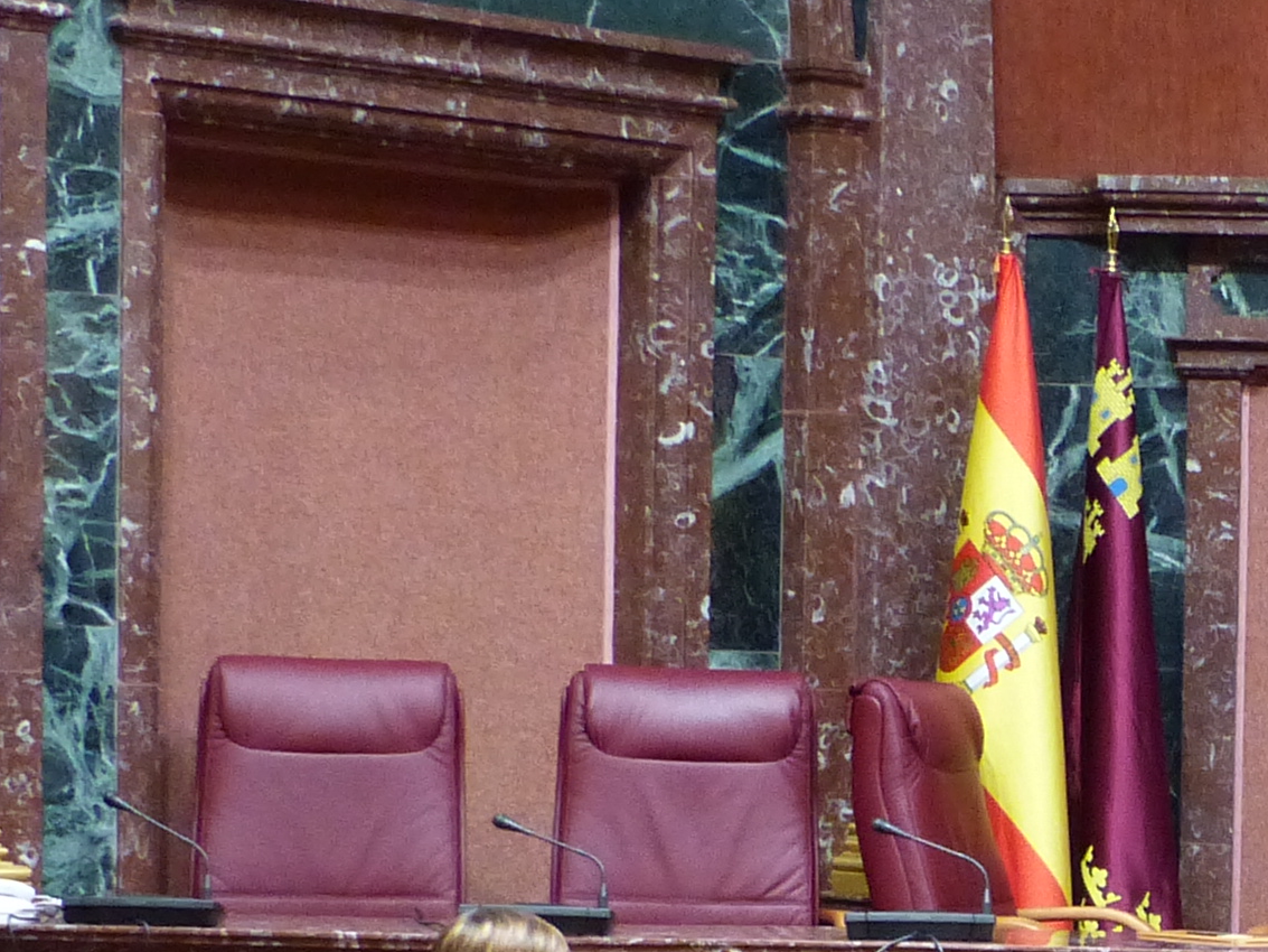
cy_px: 1042
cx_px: 1449
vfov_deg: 12.2
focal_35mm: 120
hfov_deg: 15.9
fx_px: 4396
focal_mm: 6.2
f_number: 2.8
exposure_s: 1/20
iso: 400
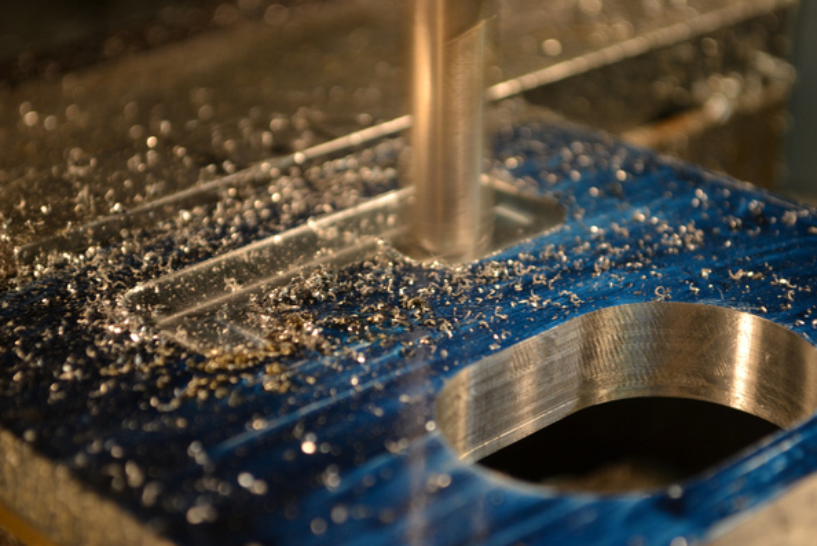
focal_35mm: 84
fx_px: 1908
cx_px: 397
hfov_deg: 24.2
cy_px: 281
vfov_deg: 16.3
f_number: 5.6
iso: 400
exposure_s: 1/25
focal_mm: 52
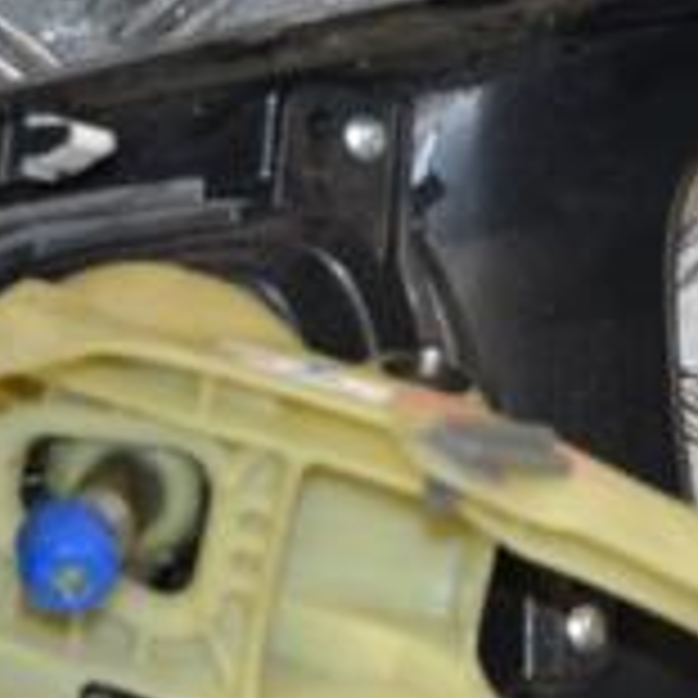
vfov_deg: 7.4
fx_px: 5407
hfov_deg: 7.4
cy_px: 644
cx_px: 284
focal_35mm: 237
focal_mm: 48
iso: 800
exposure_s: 1/200
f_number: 5.6
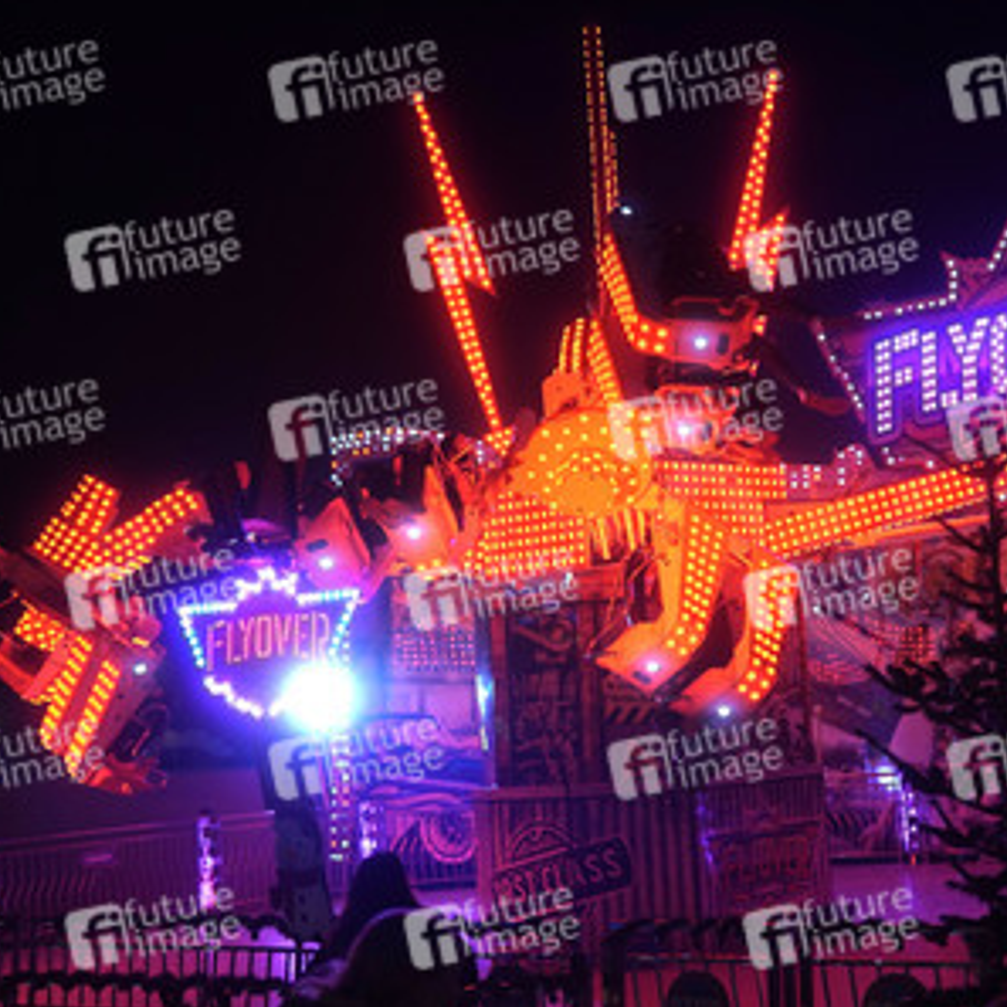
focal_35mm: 58
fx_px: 1909
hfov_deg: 29.1
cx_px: 741
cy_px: 505
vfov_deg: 29.6
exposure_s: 1/1250
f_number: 1.4
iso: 640
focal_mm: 30
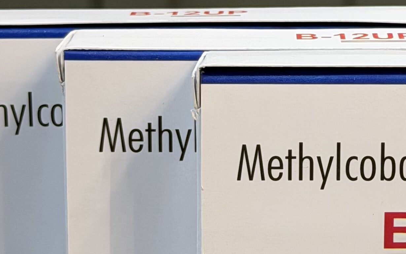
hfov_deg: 12.4
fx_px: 1848
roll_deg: -0.6
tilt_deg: -12.8
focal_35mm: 167
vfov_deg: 7.8
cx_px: 373
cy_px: 56
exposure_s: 1/50
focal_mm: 6.76
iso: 64
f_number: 1.78
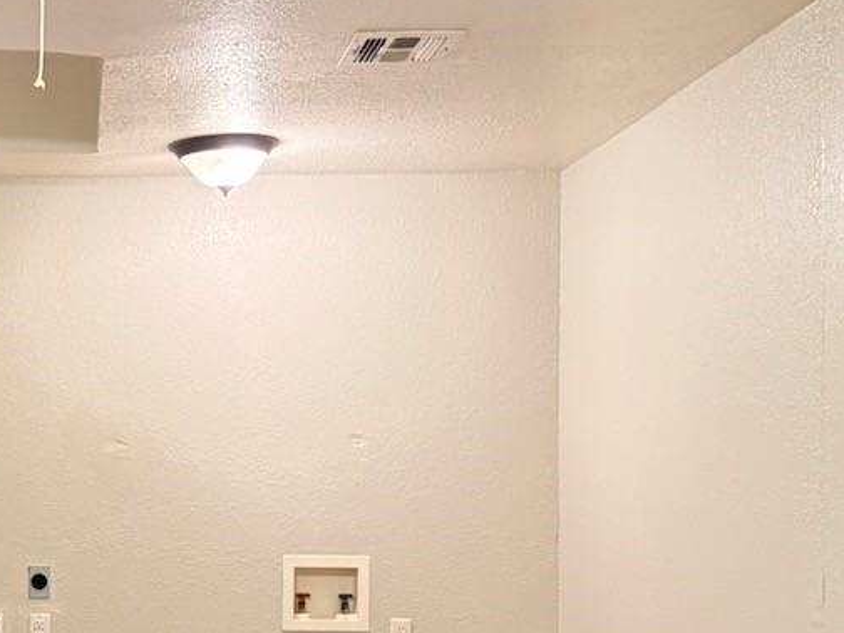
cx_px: 137
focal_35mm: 61
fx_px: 1487
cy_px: 514
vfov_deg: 23.6
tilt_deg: -0.5
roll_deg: -0.2
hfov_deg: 30.7
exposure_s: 1/40
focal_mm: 6.76
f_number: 1.78
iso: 800
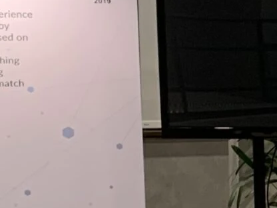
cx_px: 661
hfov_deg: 10.6
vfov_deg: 9.2
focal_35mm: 160
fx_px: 1280
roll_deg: -0.8
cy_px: 180
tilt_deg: -5.8
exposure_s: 1/50
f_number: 1.8
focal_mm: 4.25
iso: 125
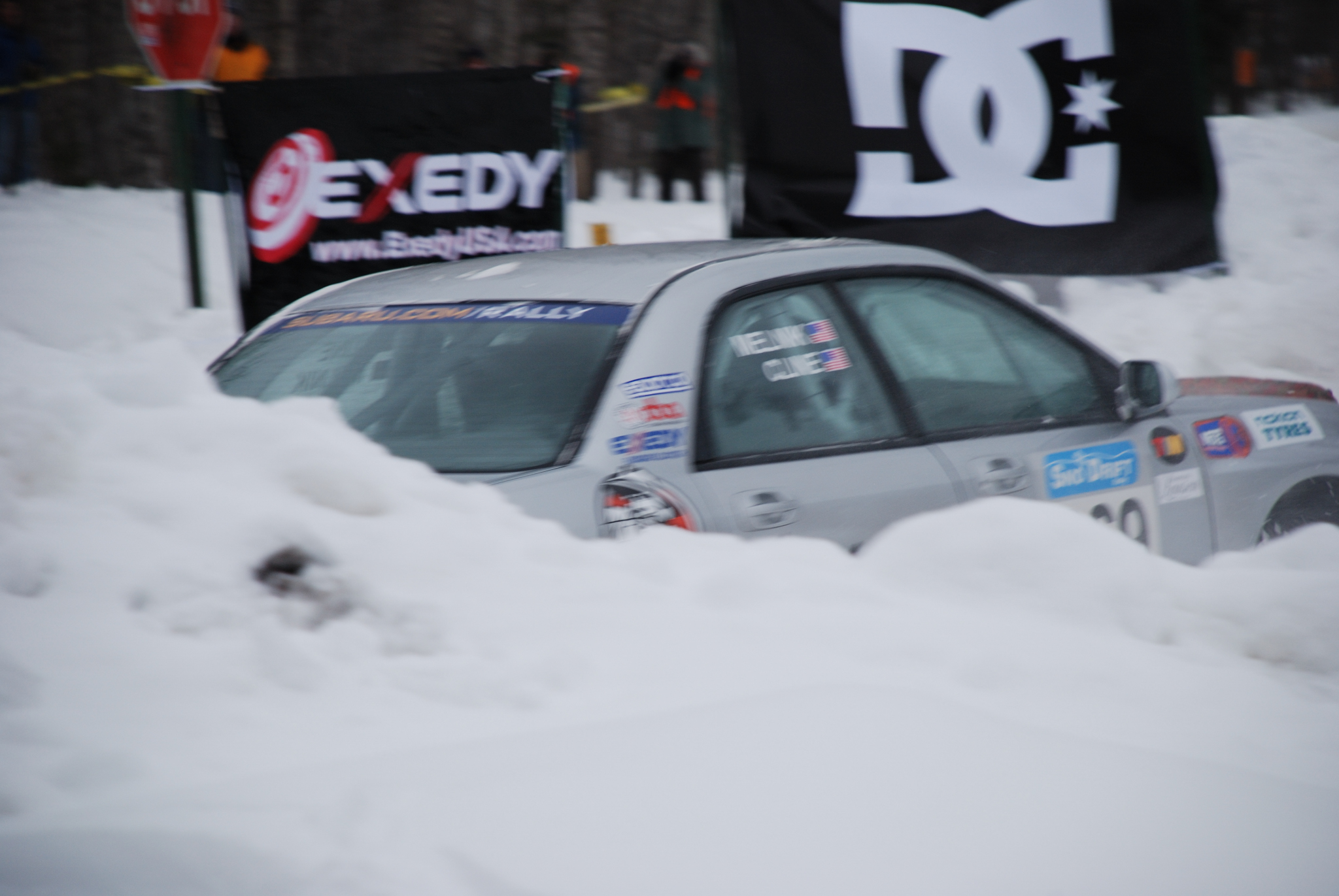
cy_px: 448
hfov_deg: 10.1
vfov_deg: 6.8
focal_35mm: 202
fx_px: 7541
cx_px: 670
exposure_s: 1/160
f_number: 5.6
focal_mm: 135
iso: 200
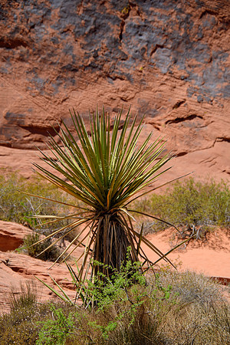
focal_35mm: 150
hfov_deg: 9.1
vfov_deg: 13.7
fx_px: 1437
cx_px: 115
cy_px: 172
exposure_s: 1/250
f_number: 5
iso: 100
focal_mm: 100
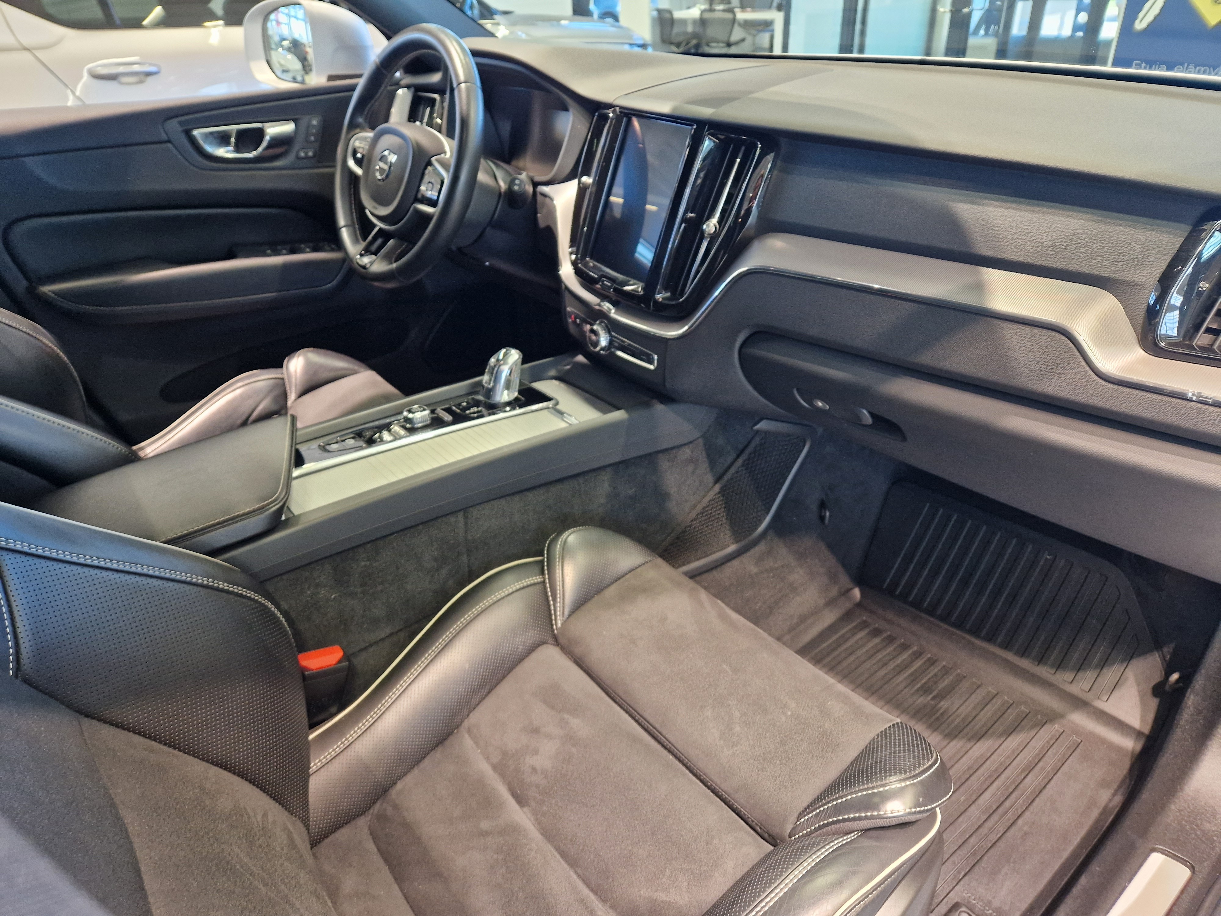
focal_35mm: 23
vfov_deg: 58.9
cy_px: 458
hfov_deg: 73.9
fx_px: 811
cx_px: 610
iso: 400
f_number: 1.8
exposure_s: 1/100
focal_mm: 5.4
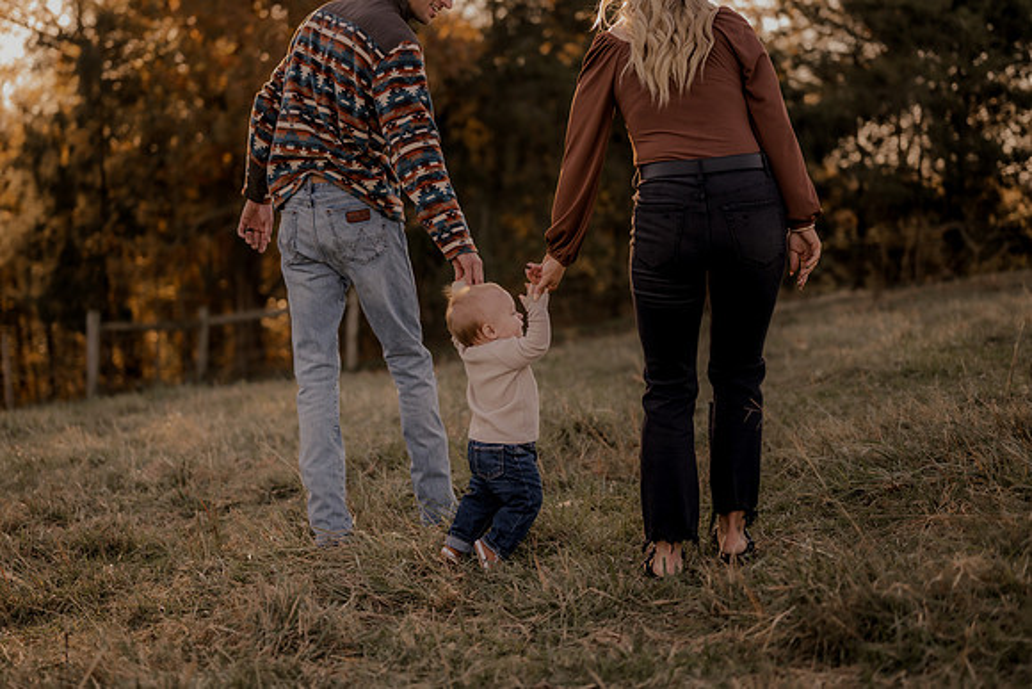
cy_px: 328
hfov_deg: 34.9
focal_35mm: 57
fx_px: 1640
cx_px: 443
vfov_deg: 23.7
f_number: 1.8
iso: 250
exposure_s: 1/1250
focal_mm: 50
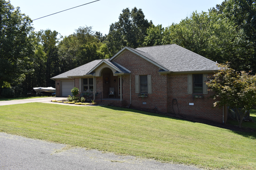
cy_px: 85
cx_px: 128
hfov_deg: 67.4
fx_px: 192
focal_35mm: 27
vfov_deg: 47.9
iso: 100
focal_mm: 18
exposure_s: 1/200
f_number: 8
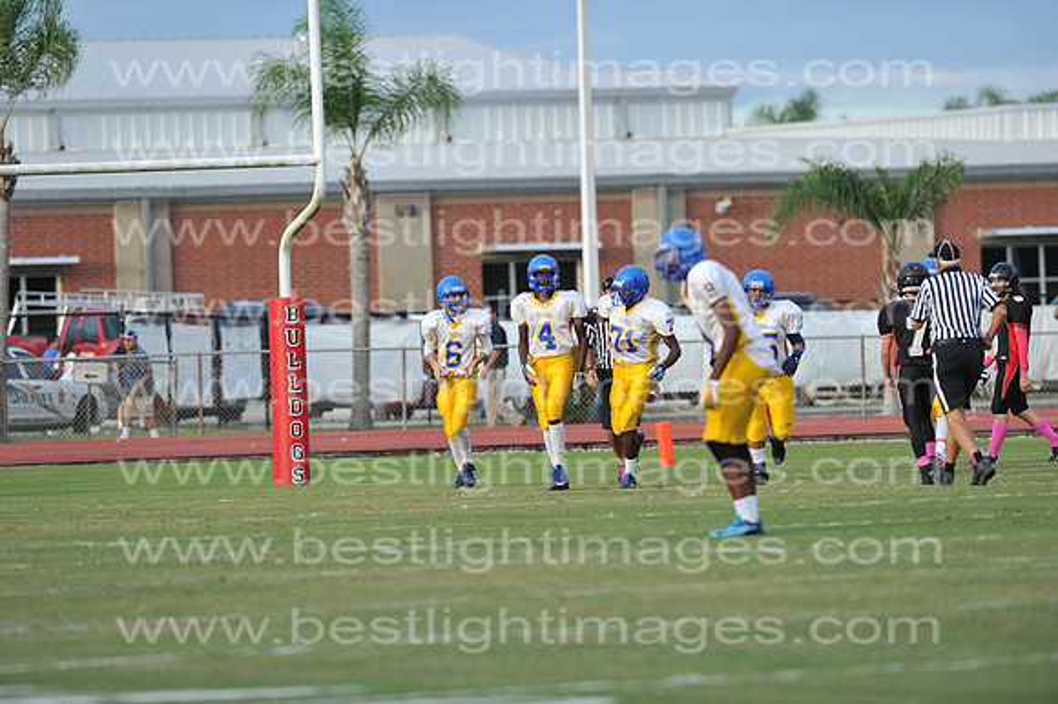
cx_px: 529
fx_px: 8811
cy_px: 352
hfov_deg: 6.9
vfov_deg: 4.6
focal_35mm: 300
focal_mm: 300
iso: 1000
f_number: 4
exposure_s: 1/2000
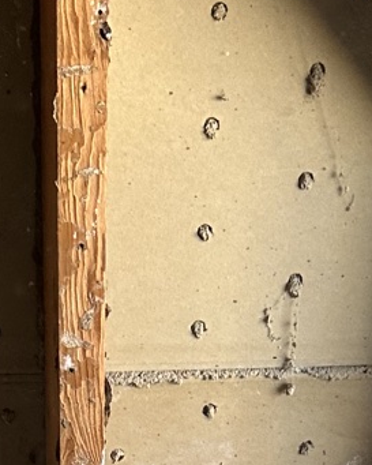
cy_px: 890
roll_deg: -3.0
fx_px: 1623
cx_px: 206
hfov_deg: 13.1
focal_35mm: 118
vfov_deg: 14.1
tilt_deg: -42.5
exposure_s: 1/121
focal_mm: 6.86
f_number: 1.78
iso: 200
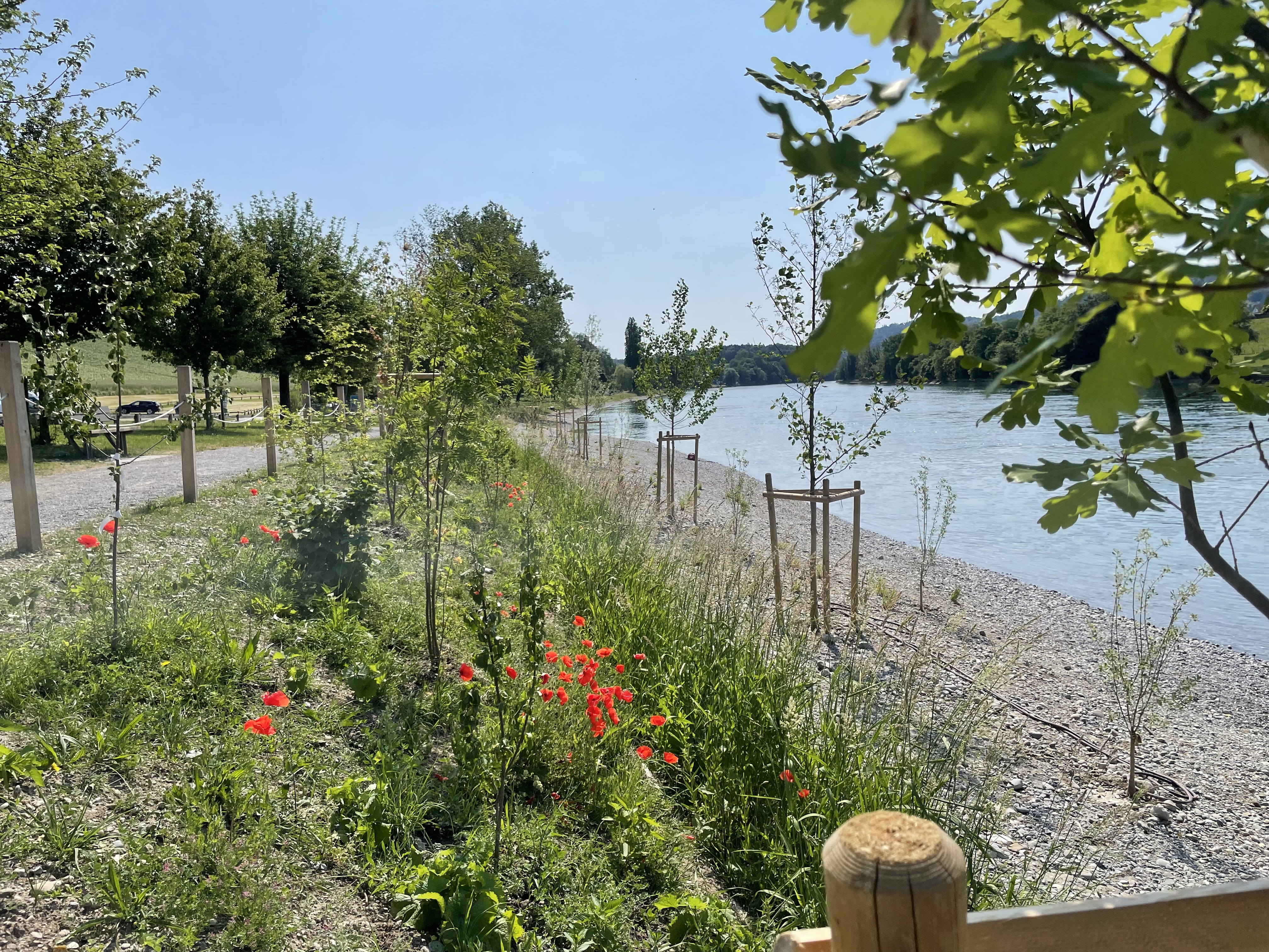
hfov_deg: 67.3
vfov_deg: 53.1
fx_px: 953
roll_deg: +3.4
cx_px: 634
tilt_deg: -3.7
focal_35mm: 26
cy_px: 476
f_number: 1.6
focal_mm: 4.2
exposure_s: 1/5814
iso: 32
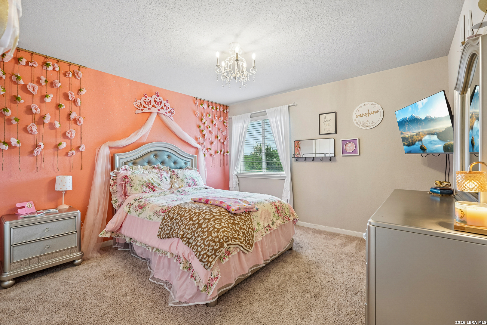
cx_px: 244
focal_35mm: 16
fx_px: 223
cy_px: 162
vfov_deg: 72.1
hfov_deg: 95.0
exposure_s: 1/8
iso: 400
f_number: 8
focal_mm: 16.5
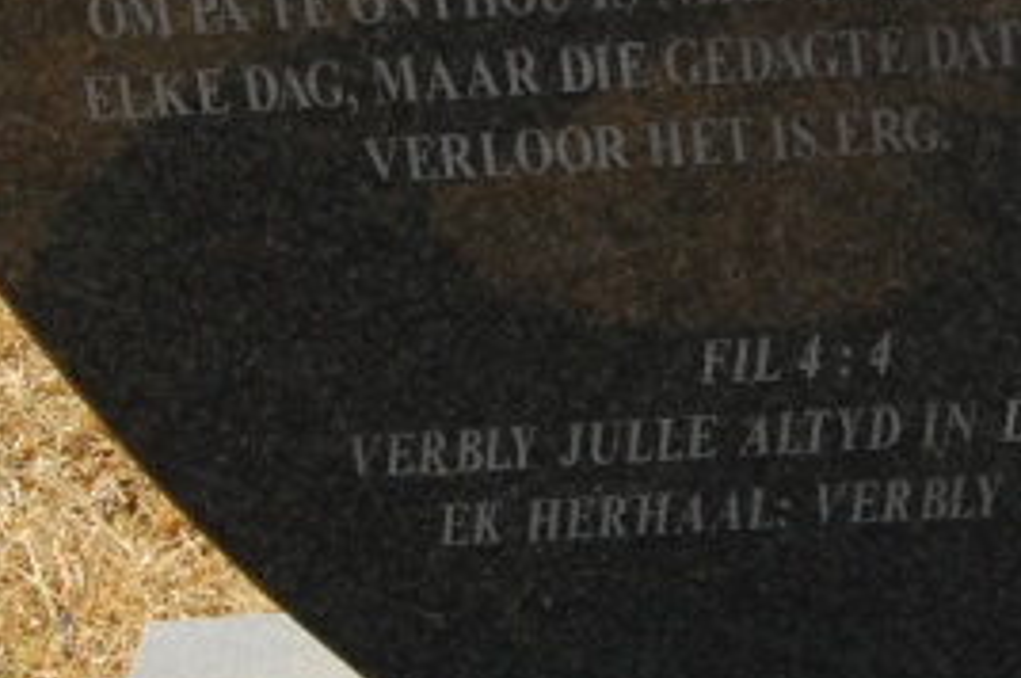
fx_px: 4872
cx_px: 876
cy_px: 112
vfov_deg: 7.9
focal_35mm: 172
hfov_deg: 11.9
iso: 400
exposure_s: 1/500
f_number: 7.1
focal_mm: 30
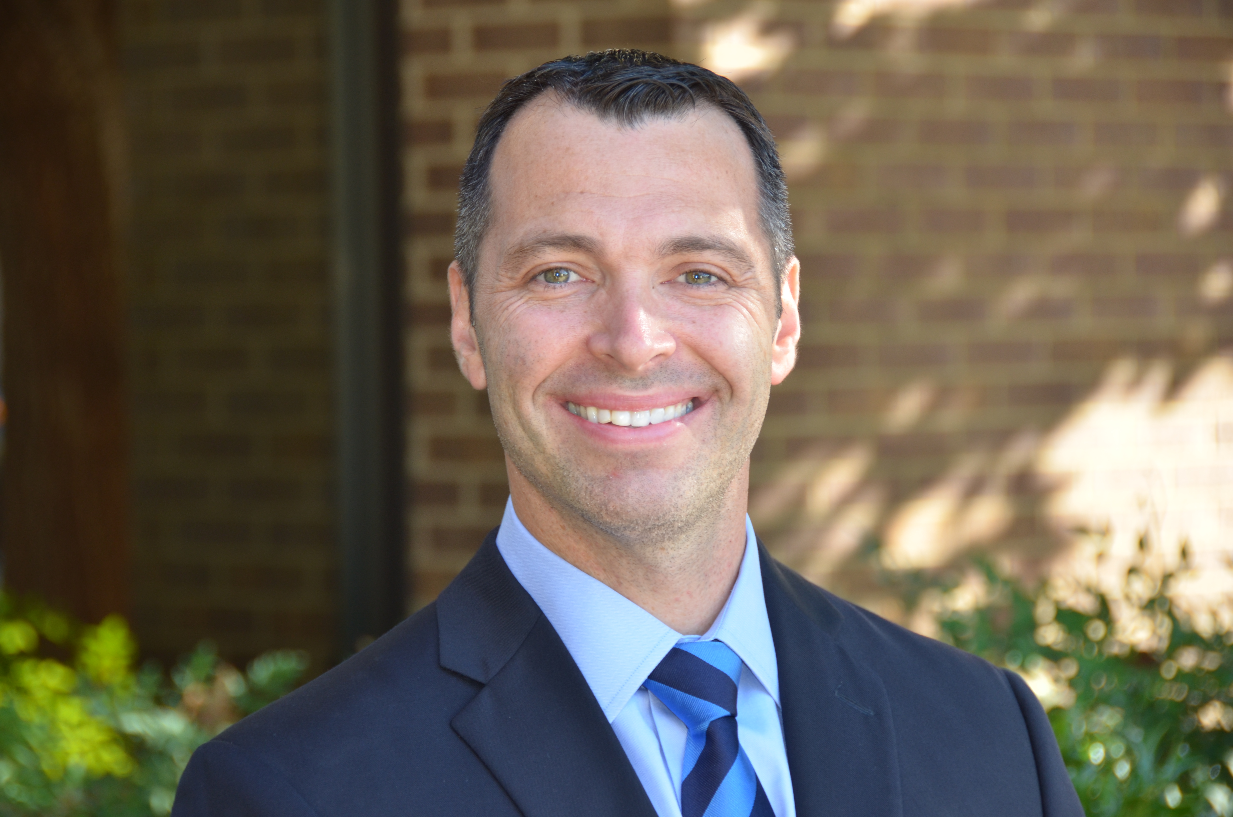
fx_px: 5383
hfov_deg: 13.1
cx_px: 616
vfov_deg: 8.7
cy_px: 408
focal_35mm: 158
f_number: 5.3
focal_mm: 105
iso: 280
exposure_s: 1/125
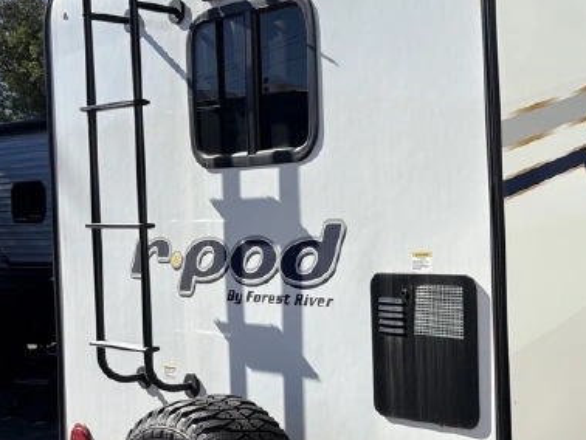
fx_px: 932
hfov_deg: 32.2
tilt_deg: +1.3
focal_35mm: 55
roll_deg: +2.0
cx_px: 581
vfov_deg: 26.6
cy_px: 226
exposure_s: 1/4608
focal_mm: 5.96
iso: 50
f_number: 1.6
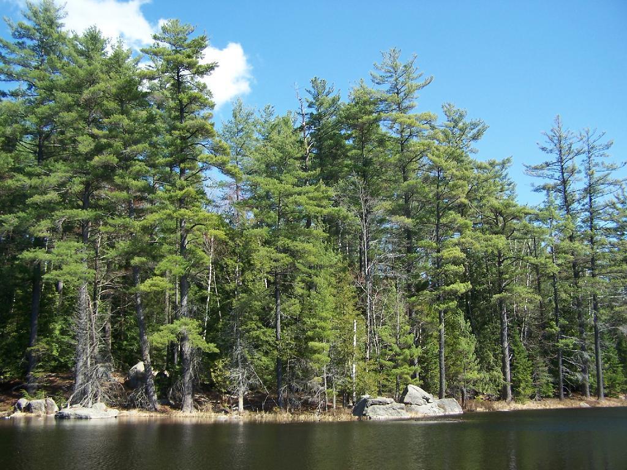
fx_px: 688
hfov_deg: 49.0
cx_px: 314
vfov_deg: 37.7
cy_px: 235
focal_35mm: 38
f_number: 2.8
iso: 80
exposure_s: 1/640
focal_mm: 6.3
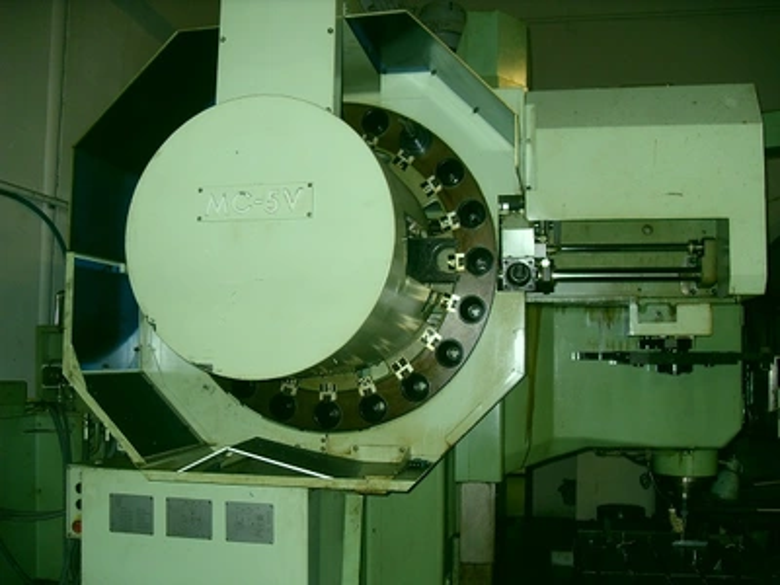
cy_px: 292
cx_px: 390
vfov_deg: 41.8
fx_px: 766
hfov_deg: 54.0
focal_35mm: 34
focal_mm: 6.3
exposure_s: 1/45
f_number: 2.8
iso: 100
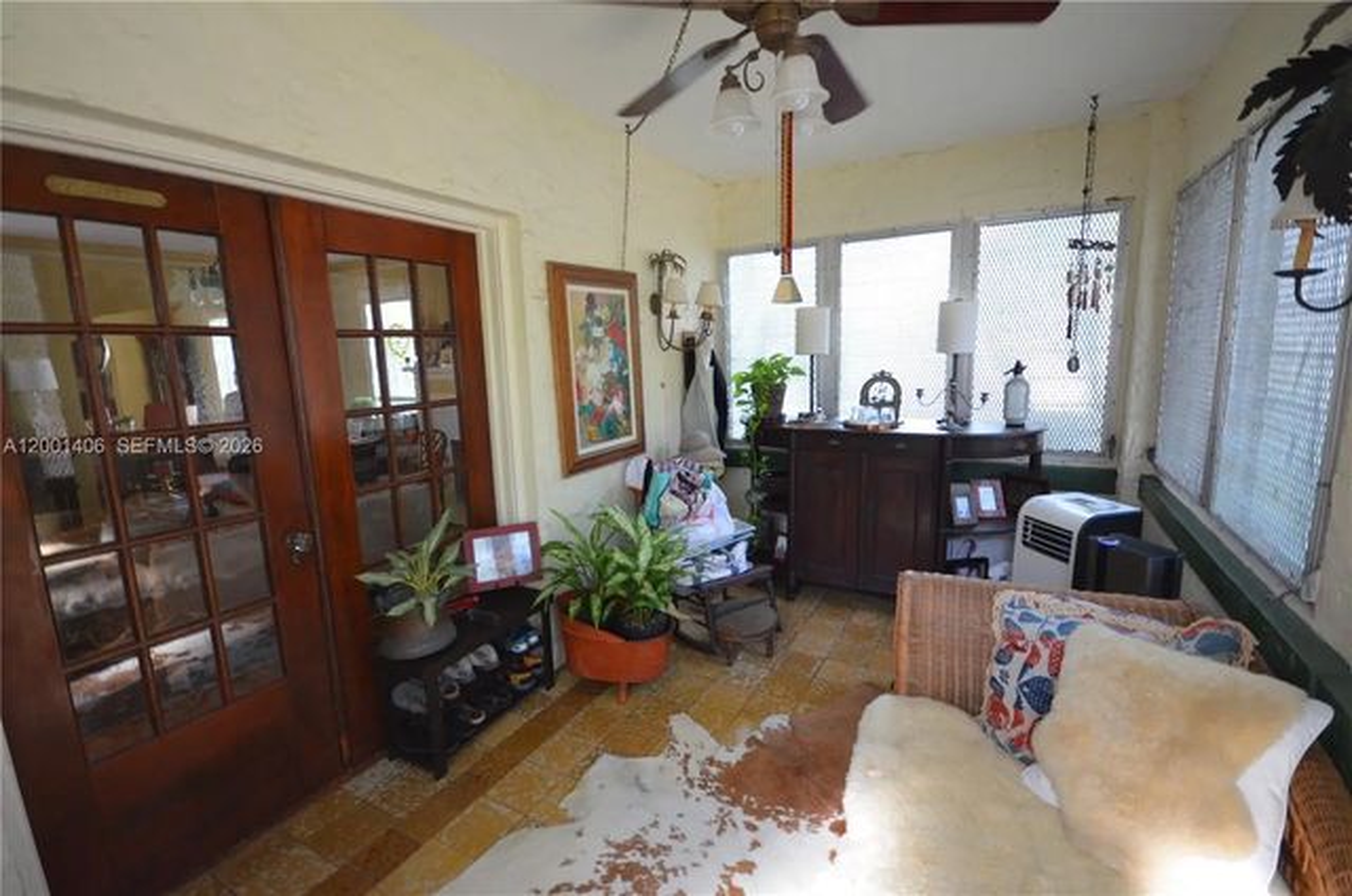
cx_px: 676
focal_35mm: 15
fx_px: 562
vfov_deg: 77.1
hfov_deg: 100.5
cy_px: 448
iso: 1600
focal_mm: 10
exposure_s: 1/100
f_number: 4
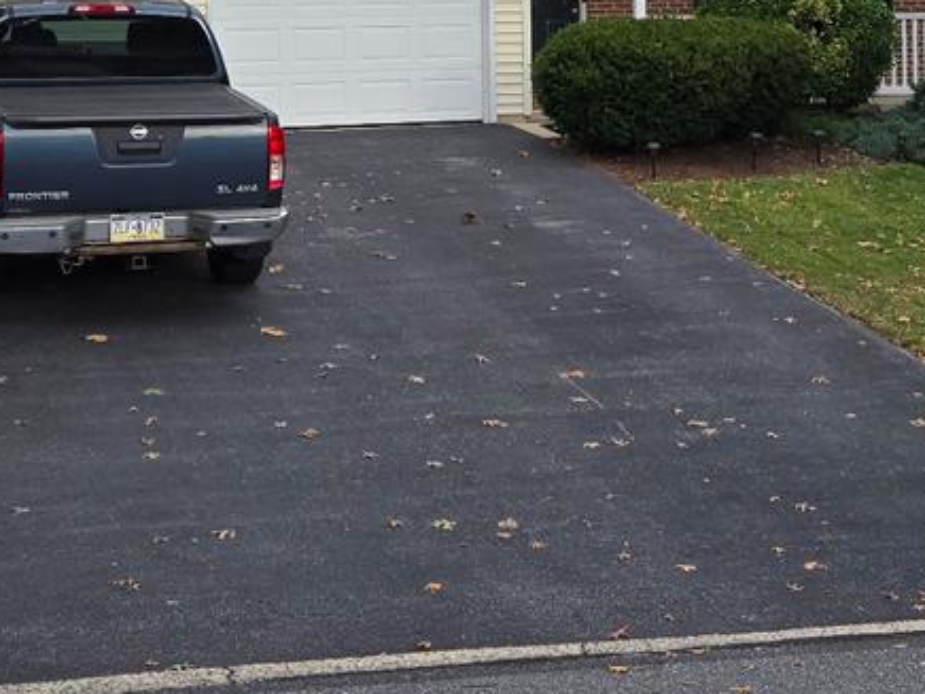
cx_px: 668
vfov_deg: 18.9
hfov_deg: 25.4
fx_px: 2031
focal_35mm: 76
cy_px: 13
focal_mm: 5.4
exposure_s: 1/260
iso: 25
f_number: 1.8
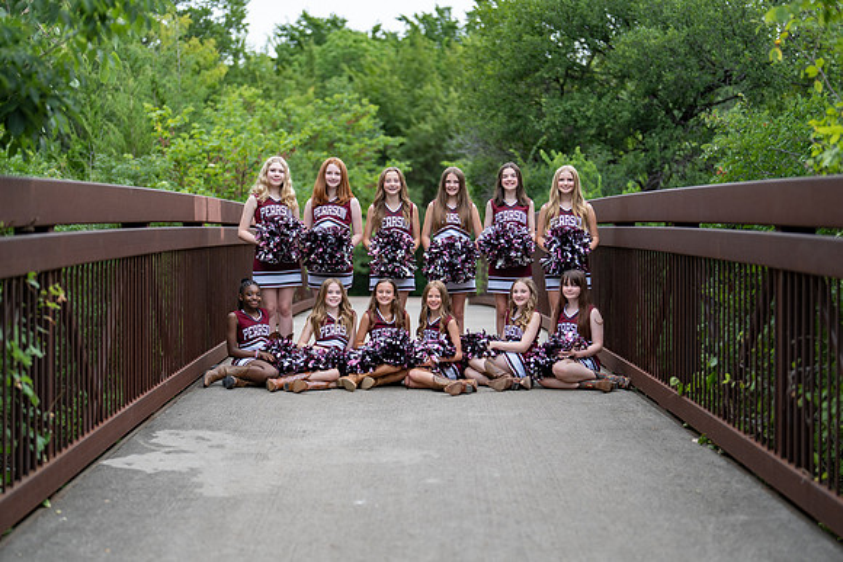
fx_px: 1313
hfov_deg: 35.6
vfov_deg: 24.2
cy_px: 296
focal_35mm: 56
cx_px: 423
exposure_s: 1/1600
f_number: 1.2
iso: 100
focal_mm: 50
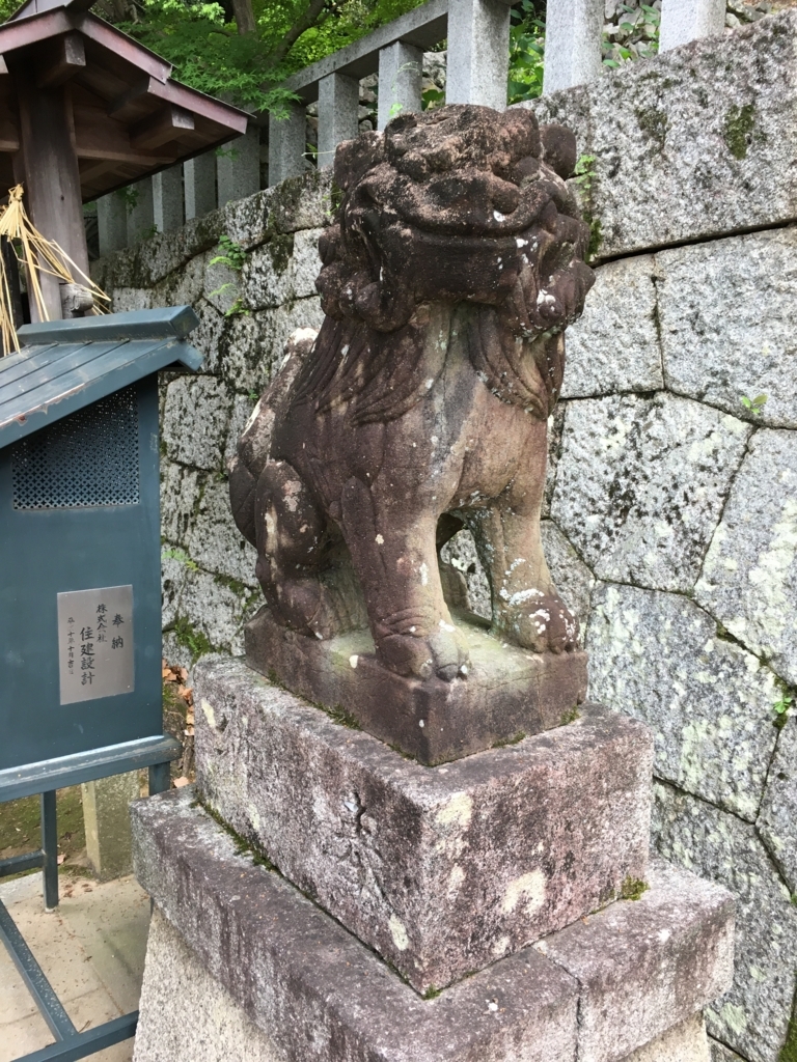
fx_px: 890
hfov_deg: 48.2
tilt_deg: -8.5
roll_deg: +0.5
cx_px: 398
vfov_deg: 61.7
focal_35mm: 29
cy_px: 531
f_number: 2.2
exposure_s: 1/40
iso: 25
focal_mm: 4.15
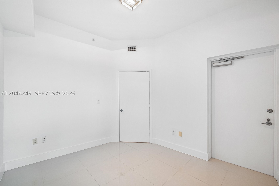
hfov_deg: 104.3
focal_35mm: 14
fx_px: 108
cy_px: 93
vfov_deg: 81.2
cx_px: 140
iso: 400
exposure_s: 1/20
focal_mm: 7
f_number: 7.1
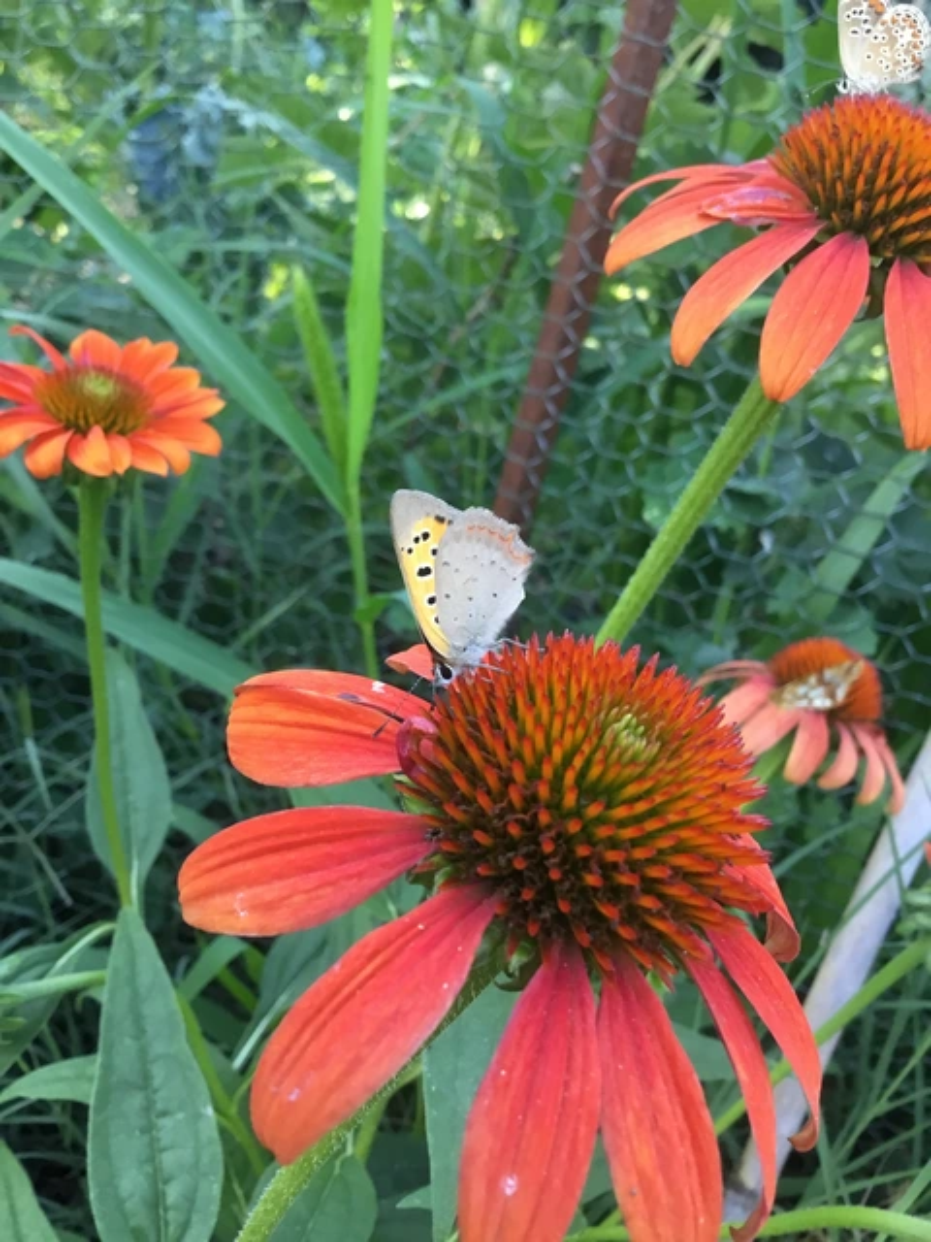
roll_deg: -13.2
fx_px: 1112
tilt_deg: -24.9
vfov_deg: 58.4
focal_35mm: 31
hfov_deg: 45.4
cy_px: 621
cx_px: 466
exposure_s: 1/33
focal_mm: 3.3
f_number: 2.4
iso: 32
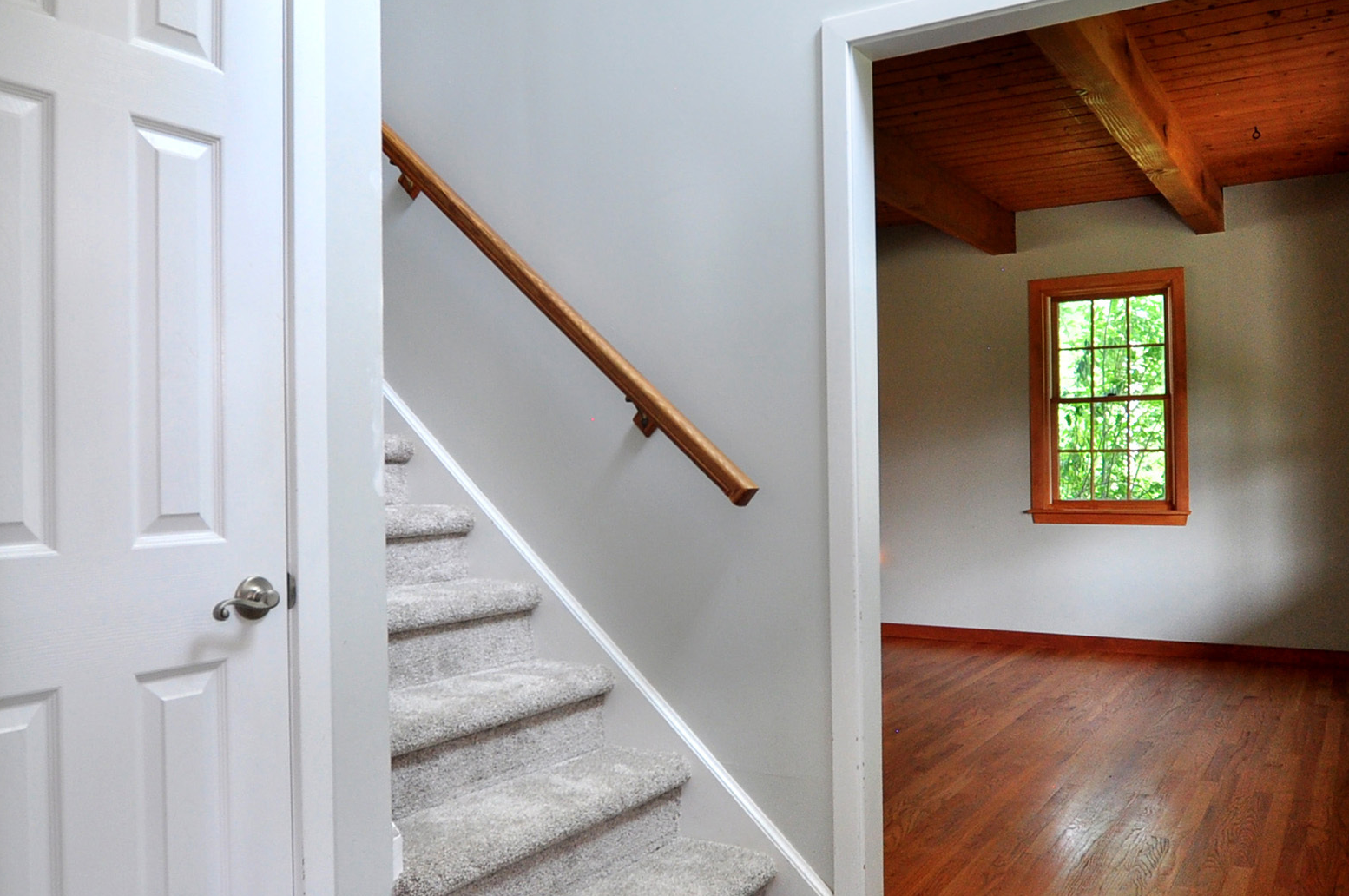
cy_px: 431
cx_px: 729
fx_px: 1048
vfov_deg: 46.3
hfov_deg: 65.4
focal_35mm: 28
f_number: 4.5
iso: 400
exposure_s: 1/30
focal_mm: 10
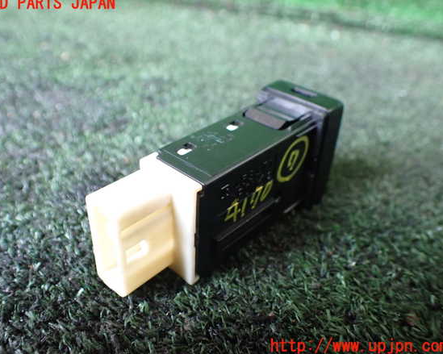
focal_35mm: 32
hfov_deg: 55.6
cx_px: 211
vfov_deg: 45.8
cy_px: 175
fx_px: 419
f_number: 2.3
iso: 640
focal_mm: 5.4
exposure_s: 1/125
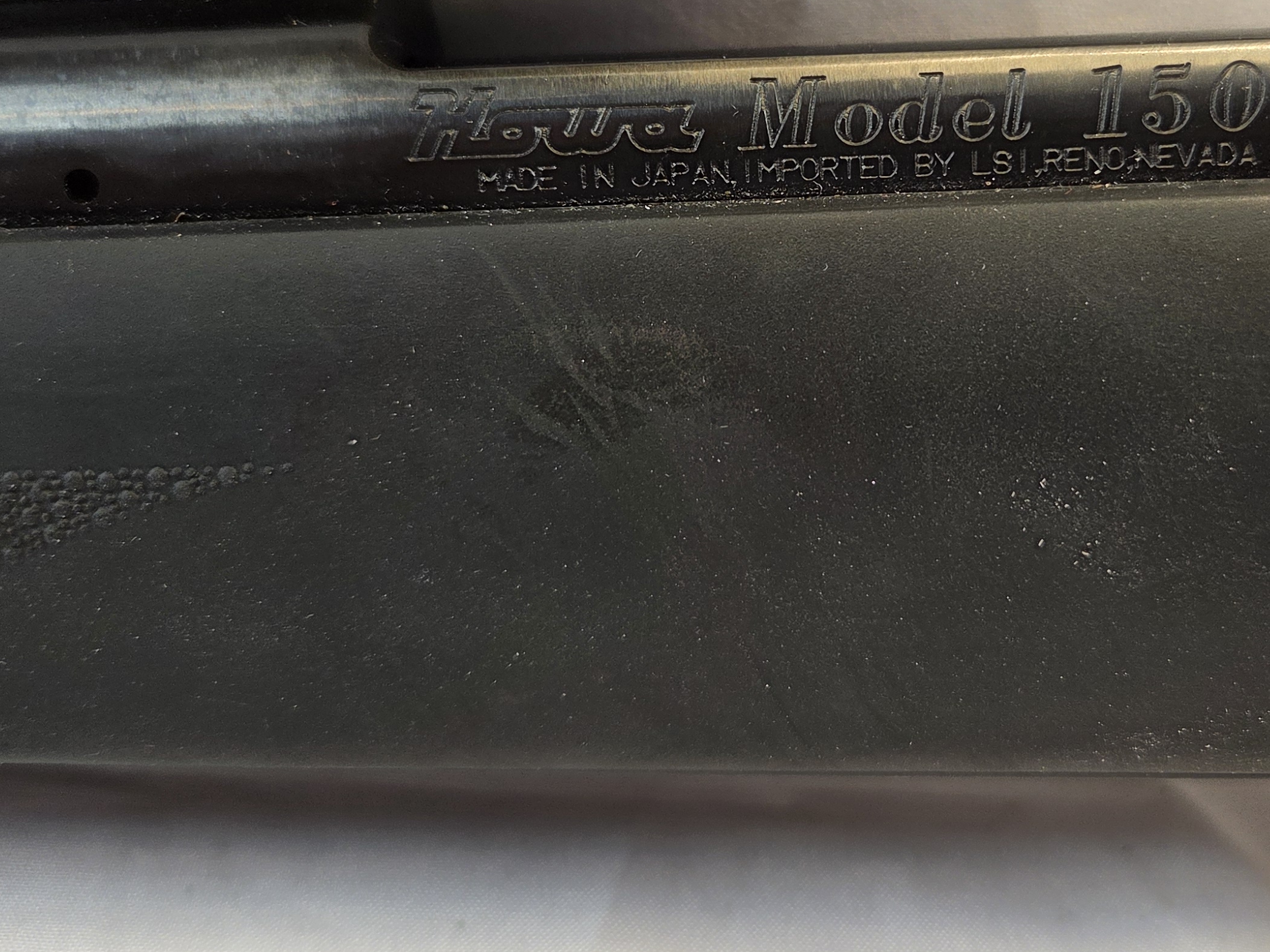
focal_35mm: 44
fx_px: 1614
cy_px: 295
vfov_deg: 32.5
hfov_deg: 42.6
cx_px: 796
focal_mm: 5.4
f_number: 1.8
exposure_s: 1/120
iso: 32
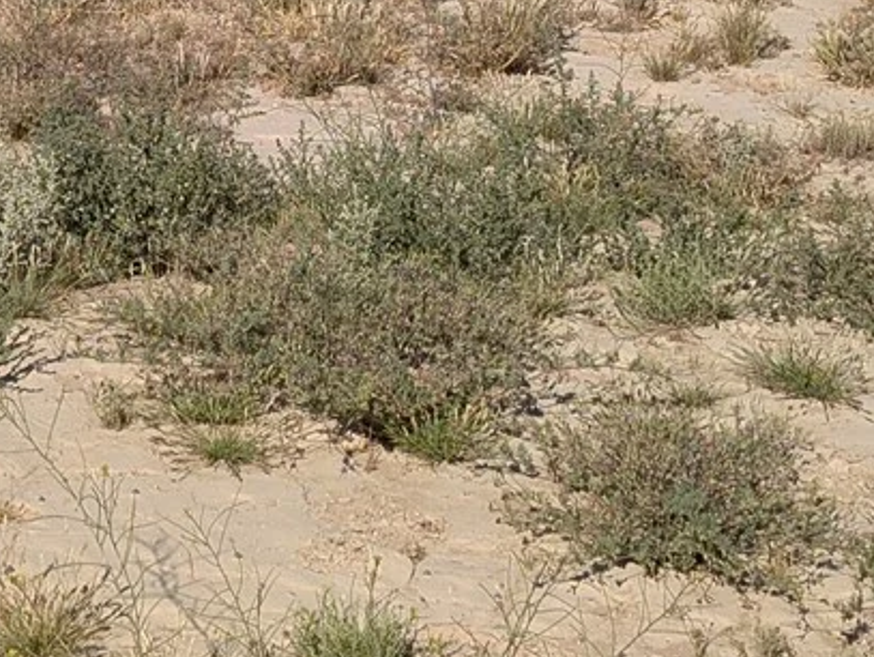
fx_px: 3108
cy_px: -122
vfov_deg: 11.8
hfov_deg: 15.9
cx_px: 175
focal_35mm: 123
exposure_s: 1/2037
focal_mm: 6.9
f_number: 1.68
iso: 22
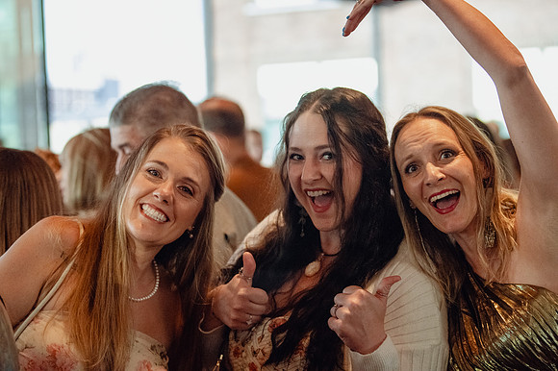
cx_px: 279
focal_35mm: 90
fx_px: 1394
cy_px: 186
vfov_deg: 15.2
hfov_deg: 22.6
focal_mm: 75
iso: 6400
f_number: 2.8
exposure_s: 1/250
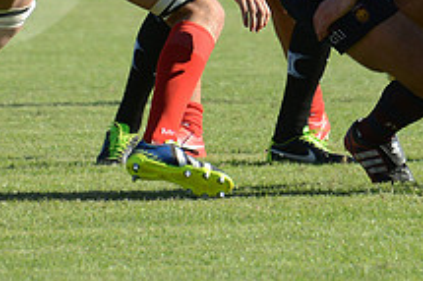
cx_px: 307
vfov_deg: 1.7
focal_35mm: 810
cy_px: -89
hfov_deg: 2.5
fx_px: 9510
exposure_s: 1/800
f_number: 5.6
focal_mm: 300
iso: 320
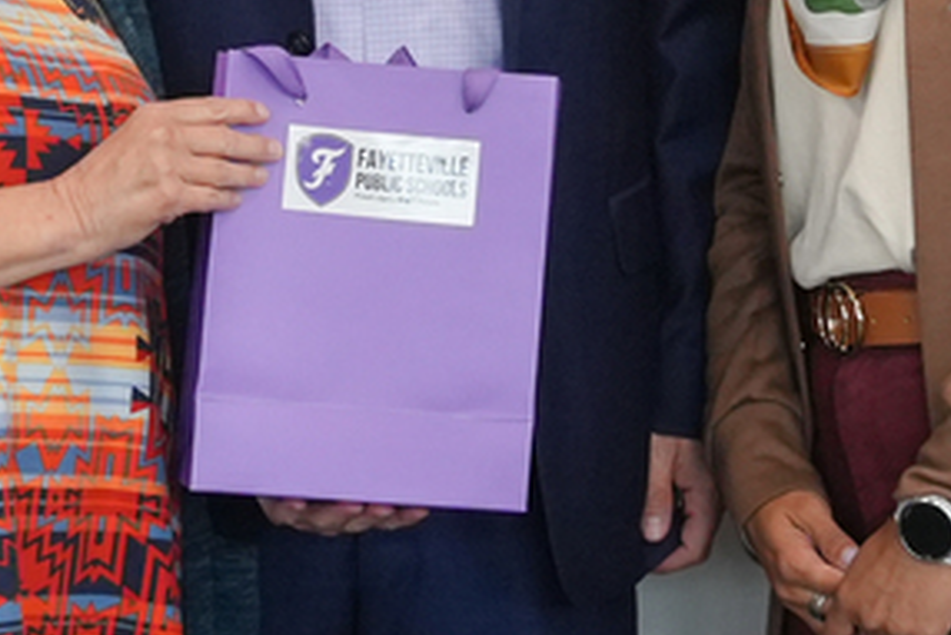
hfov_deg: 10.4
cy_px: -125
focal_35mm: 197
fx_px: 5206
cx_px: 589
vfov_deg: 6.9
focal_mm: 37
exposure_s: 1/160
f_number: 4
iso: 2000
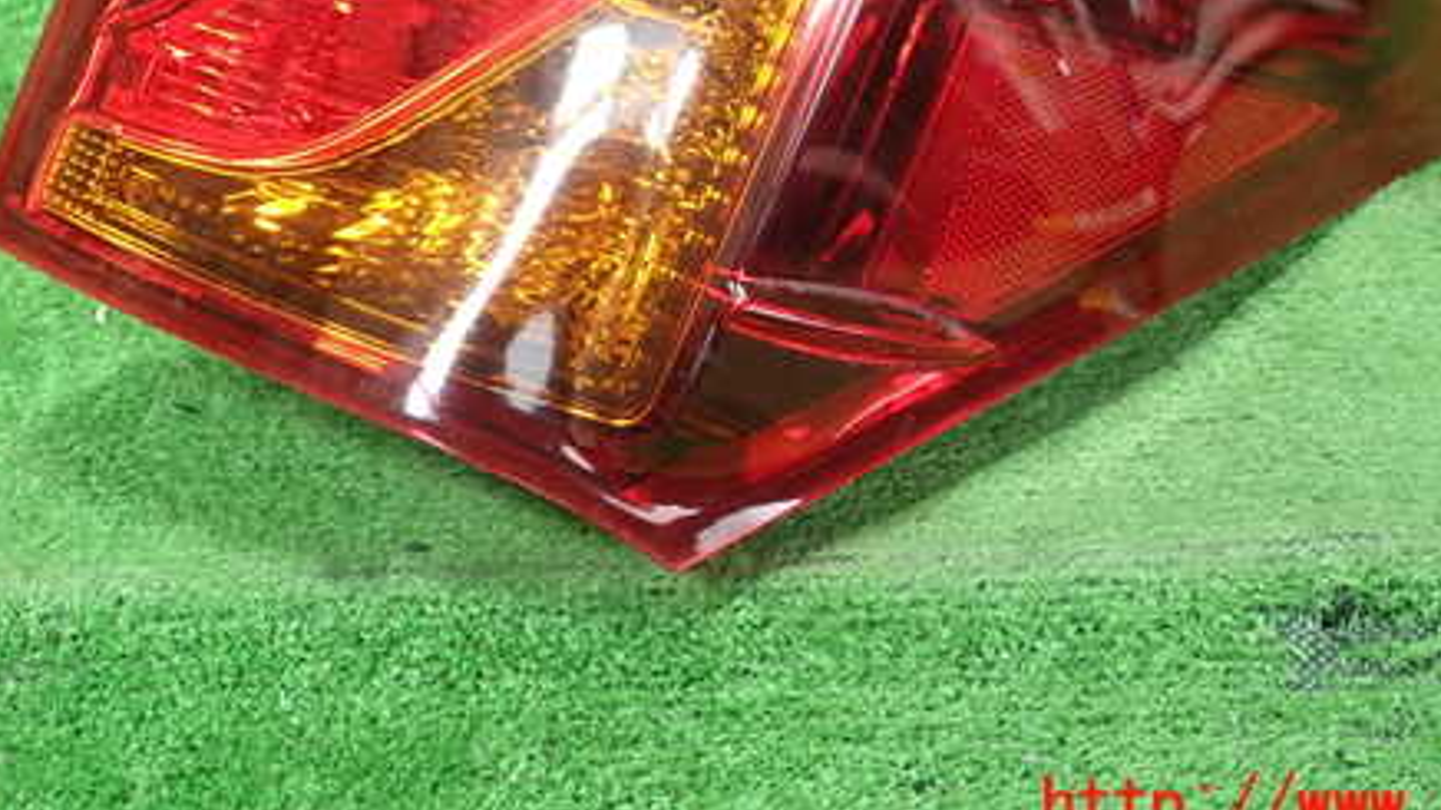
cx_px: 797
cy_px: 106
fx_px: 1719
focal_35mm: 45
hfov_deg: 45.4
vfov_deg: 25.8
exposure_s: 1/125
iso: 640
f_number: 2.3
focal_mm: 5.5
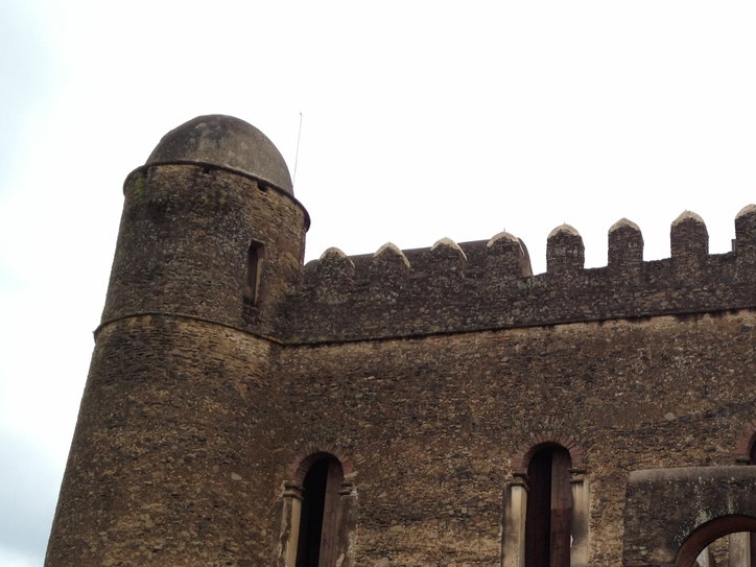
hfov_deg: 32.3
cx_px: 611
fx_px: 1267
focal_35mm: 58
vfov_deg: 24.8
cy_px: 453
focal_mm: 4.28
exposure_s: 1/412
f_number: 2.4
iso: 64
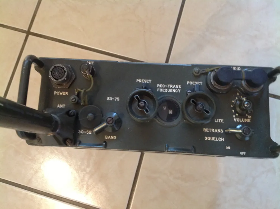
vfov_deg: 40.6
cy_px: 104
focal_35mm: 35
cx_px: 140
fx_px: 283
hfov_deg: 52.7
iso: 250
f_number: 2.4
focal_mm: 4.28
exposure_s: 1/15
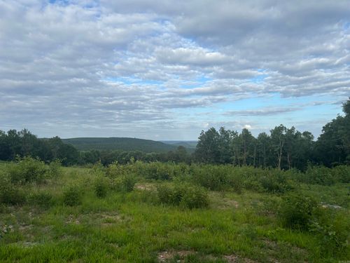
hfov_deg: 67.3
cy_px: 132
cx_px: 175
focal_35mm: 26
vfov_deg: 53.1
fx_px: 263
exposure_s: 1/2024
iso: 50
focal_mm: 5.96
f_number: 1.6
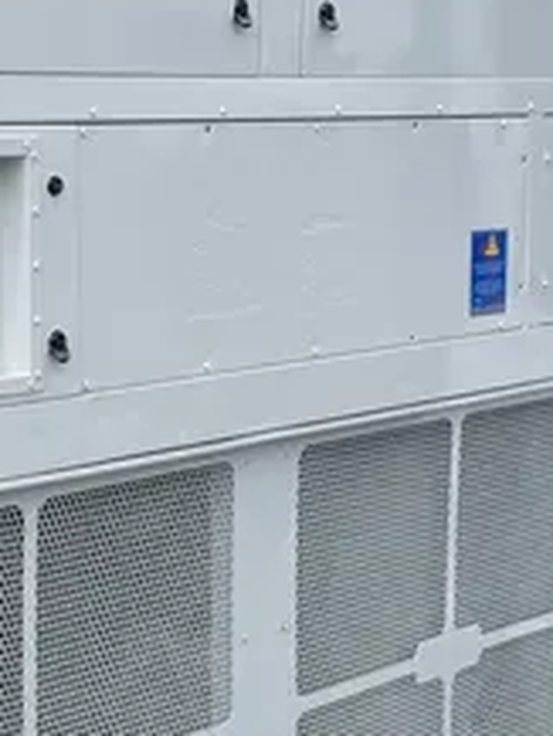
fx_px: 1873
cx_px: -41
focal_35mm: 88
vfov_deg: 22.2
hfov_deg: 16.3
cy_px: 439
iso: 32
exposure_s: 1/2092
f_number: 1.6
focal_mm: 4.2
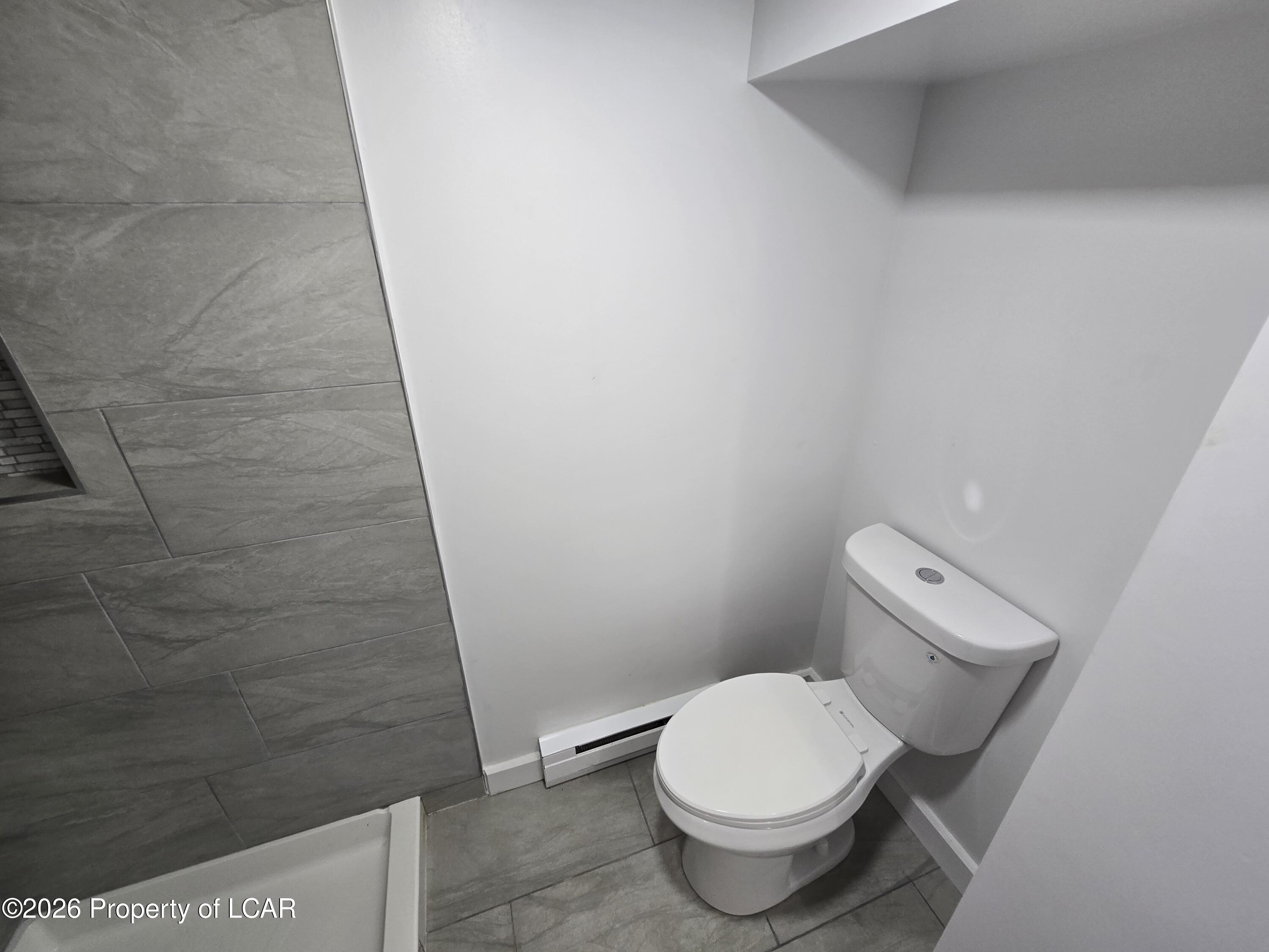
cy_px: 476
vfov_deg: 89.9
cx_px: 634
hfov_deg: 106.2
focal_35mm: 13
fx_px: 477
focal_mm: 2.2
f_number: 2.2
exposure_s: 1/60
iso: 125
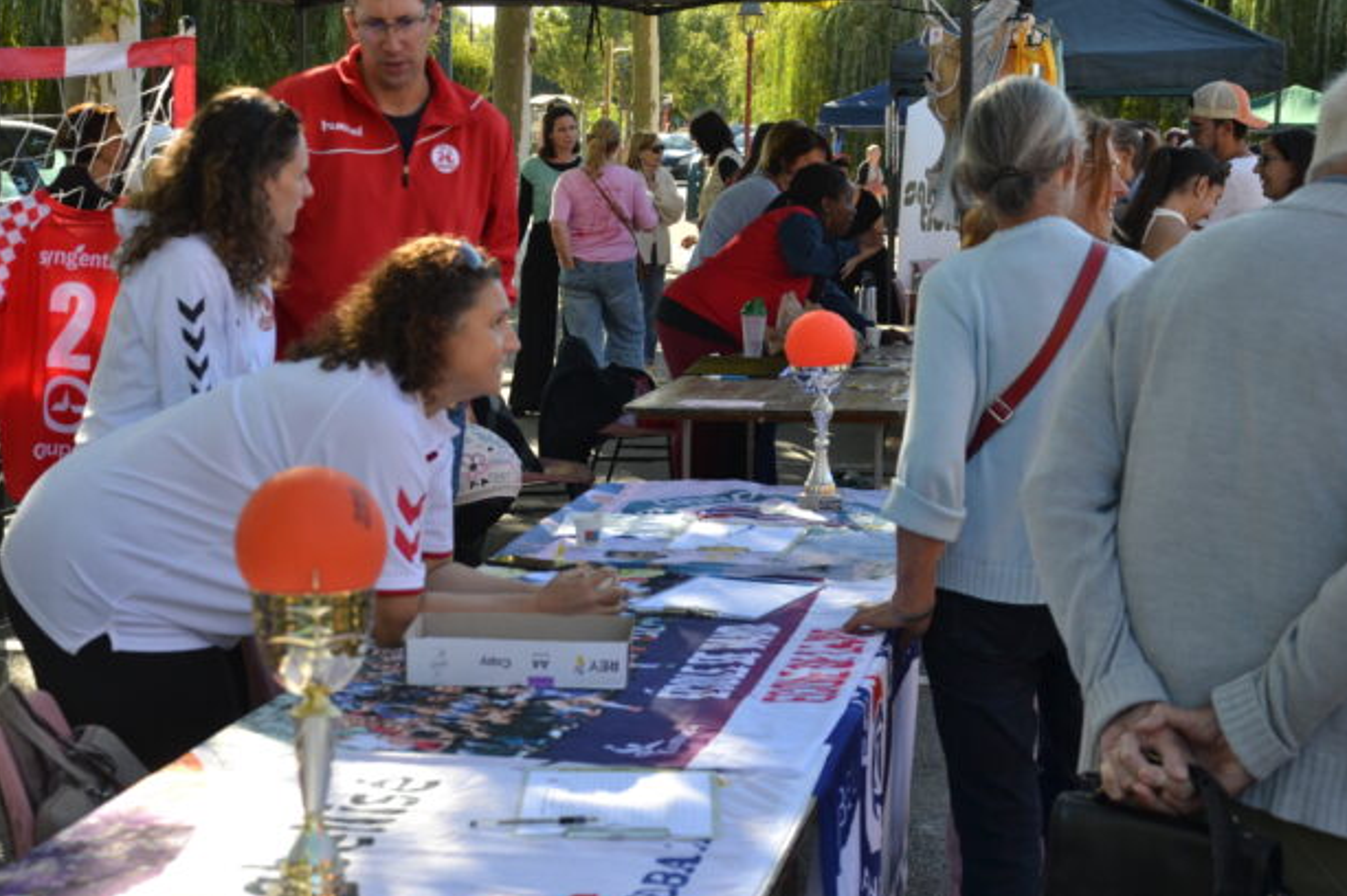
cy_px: 422
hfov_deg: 28.1
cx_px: 589
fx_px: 2692
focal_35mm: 72
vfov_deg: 18.9
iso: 110
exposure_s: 1/125
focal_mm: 42
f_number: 5.6
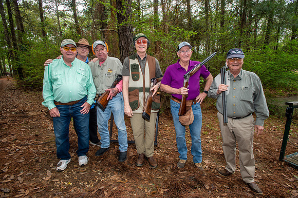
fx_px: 141
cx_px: 149
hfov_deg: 93.3
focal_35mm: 17
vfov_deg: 70.4
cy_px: 99
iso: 400
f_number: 6.3
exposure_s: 1/160
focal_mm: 17
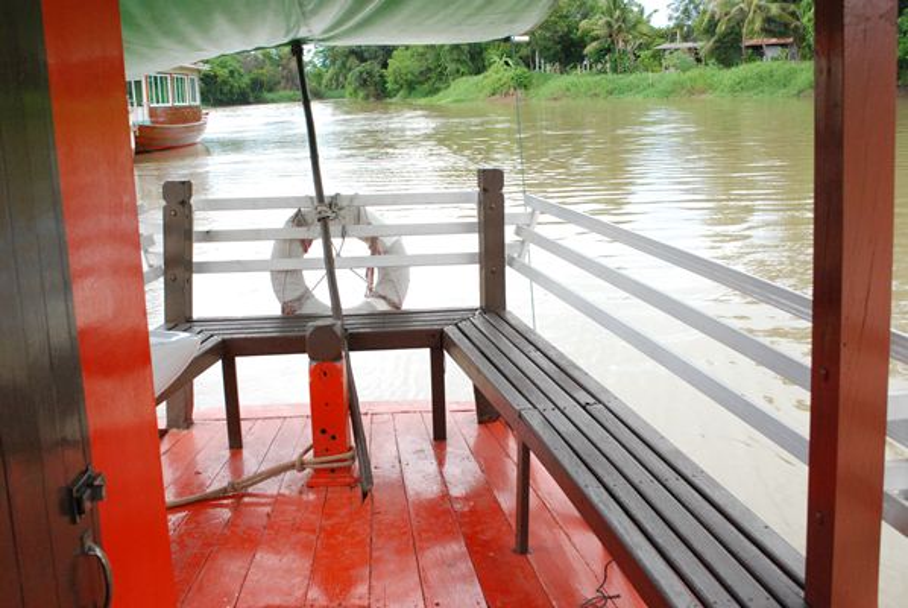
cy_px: 304
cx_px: 454
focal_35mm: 36
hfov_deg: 53.1
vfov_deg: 37.0
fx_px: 909
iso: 1250
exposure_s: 1/250
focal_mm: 24
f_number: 9
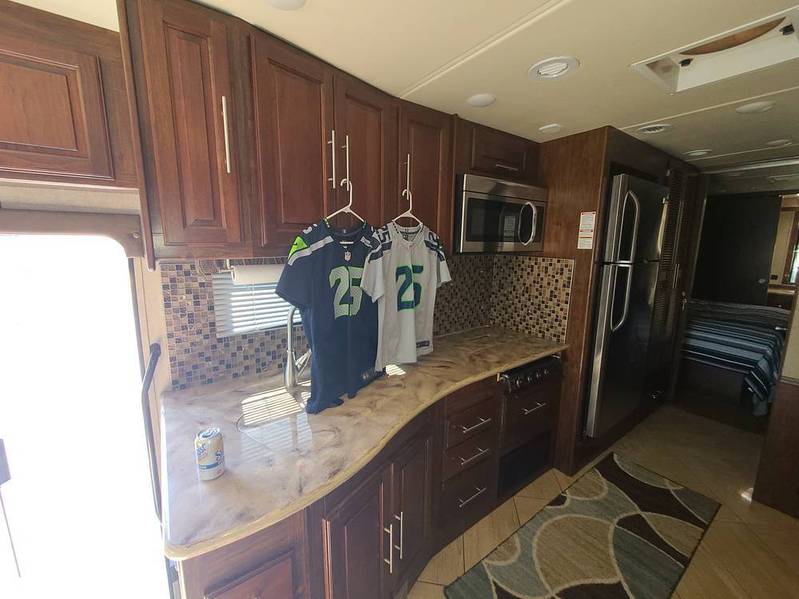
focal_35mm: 13
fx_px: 300
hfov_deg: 106.2
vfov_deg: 89.9
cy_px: 300
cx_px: 400
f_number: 2.2
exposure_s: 1/50
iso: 100
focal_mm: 2.2
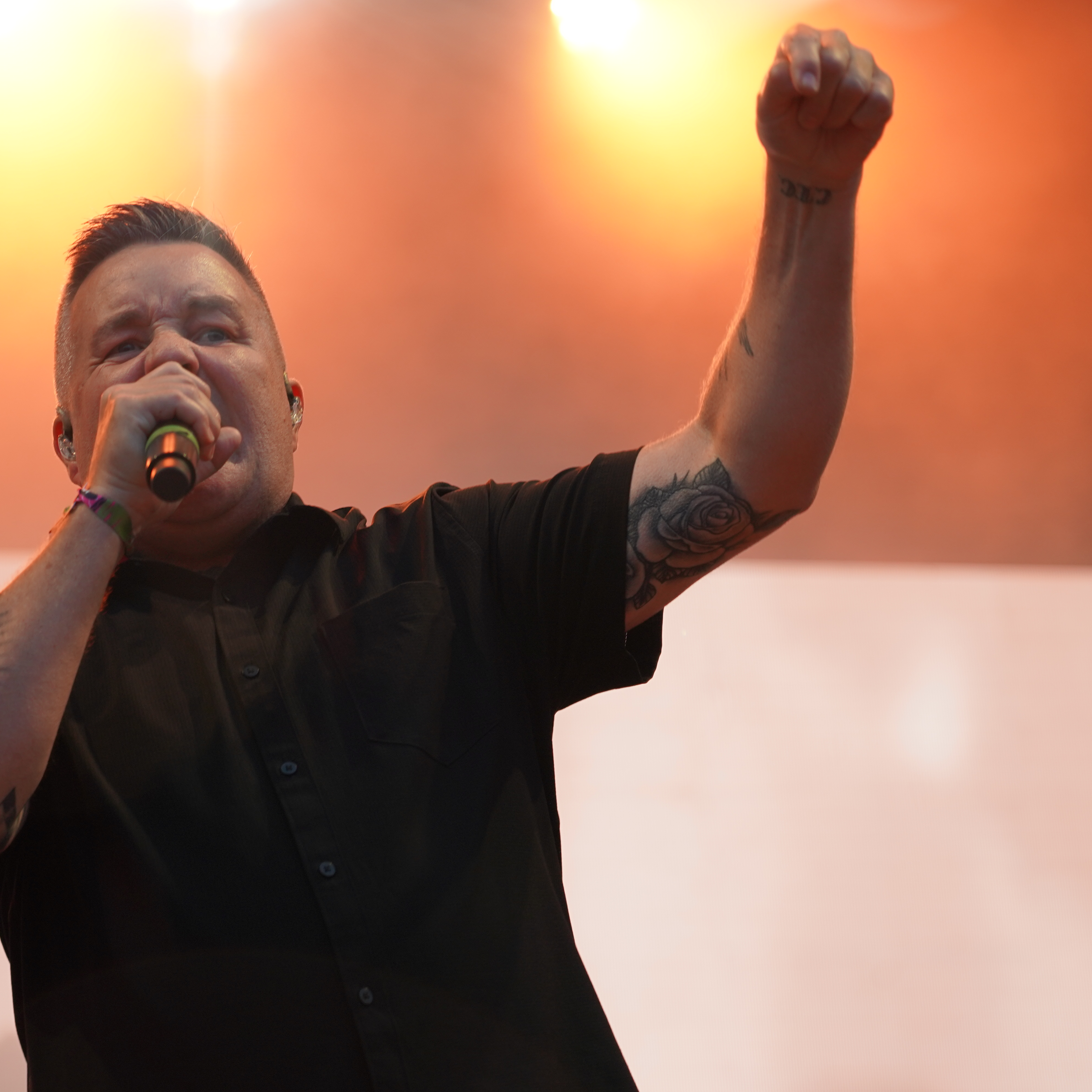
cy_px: 546
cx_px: 522
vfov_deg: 13.0
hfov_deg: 13.0
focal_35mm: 134
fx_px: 4783
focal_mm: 105
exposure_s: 1/160
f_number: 4
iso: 640
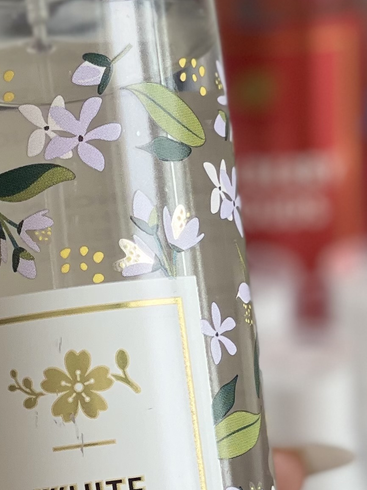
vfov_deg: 8.9
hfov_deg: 6.7
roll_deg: +3.3
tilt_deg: -23.3
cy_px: 361
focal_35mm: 223
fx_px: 3152
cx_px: 71
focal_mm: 7.5
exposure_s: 1/121
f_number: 2.2
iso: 40
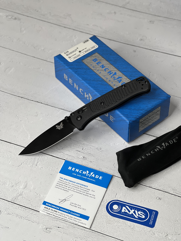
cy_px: 120
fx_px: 537
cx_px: 90
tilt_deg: -49.6
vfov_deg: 25.3
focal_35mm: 77
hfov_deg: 19.1
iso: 125
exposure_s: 1/121
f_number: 2.8
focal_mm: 9
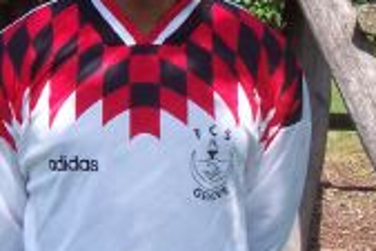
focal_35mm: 134
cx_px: 169
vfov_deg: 10.2
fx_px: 1401
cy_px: 64
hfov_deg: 15.3
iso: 80
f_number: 5.1
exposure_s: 1/255
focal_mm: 5.6
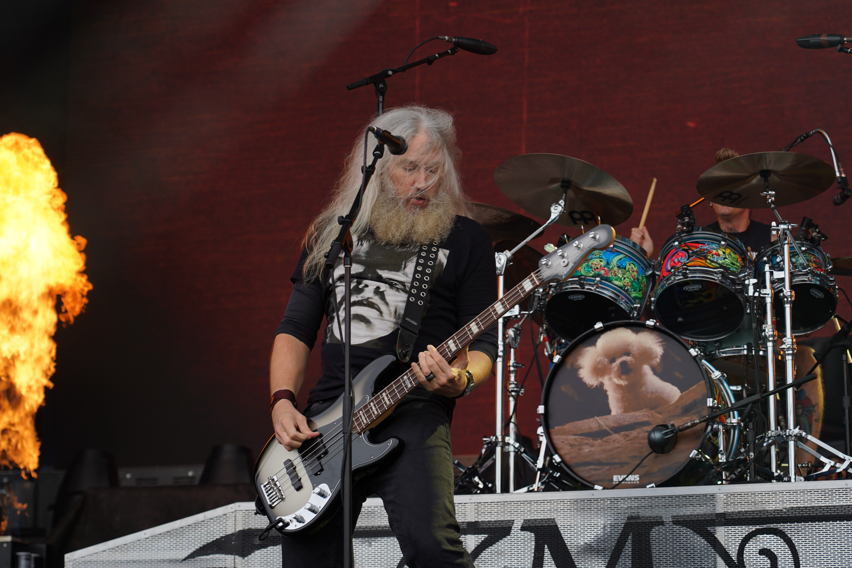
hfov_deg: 19.5
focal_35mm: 105
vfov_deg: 13.0
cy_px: 284
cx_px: 426
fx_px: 2485
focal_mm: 105
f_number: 5.6
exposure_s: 1/200
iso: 100
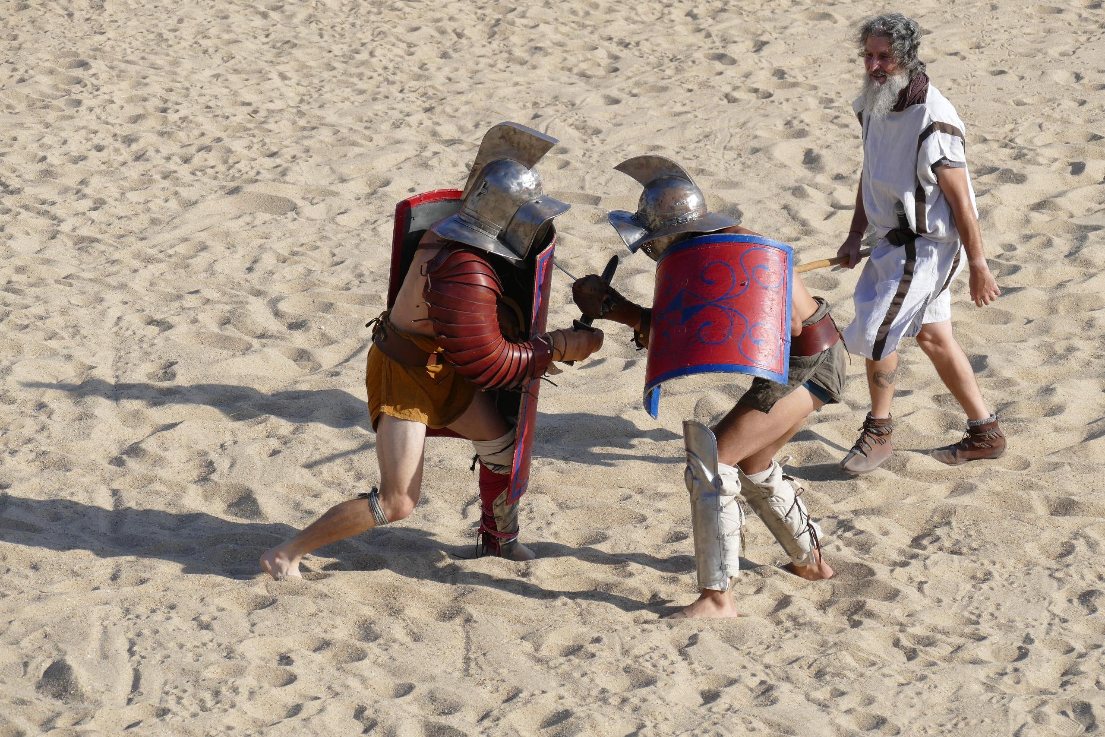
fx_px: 5863
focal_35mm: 191
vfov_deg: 7.2
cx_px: 552
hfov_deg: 10.8
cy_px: 368
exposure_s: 1/1300
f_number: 4
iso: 125
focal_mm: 69.6
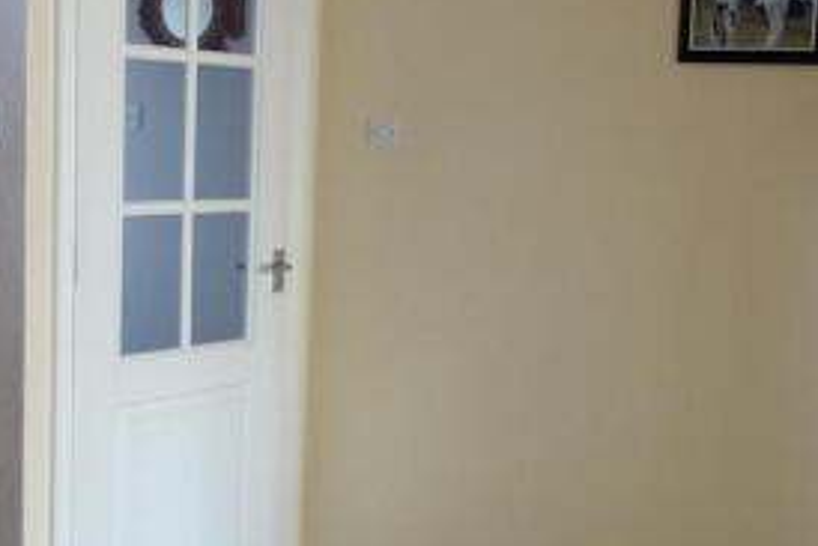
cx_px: 464
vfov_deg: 20.3
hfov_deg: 30.0
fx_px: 1523
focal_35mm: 67
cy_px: 348
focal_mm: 10.4
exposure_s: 1/30
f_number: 1.8
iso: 320
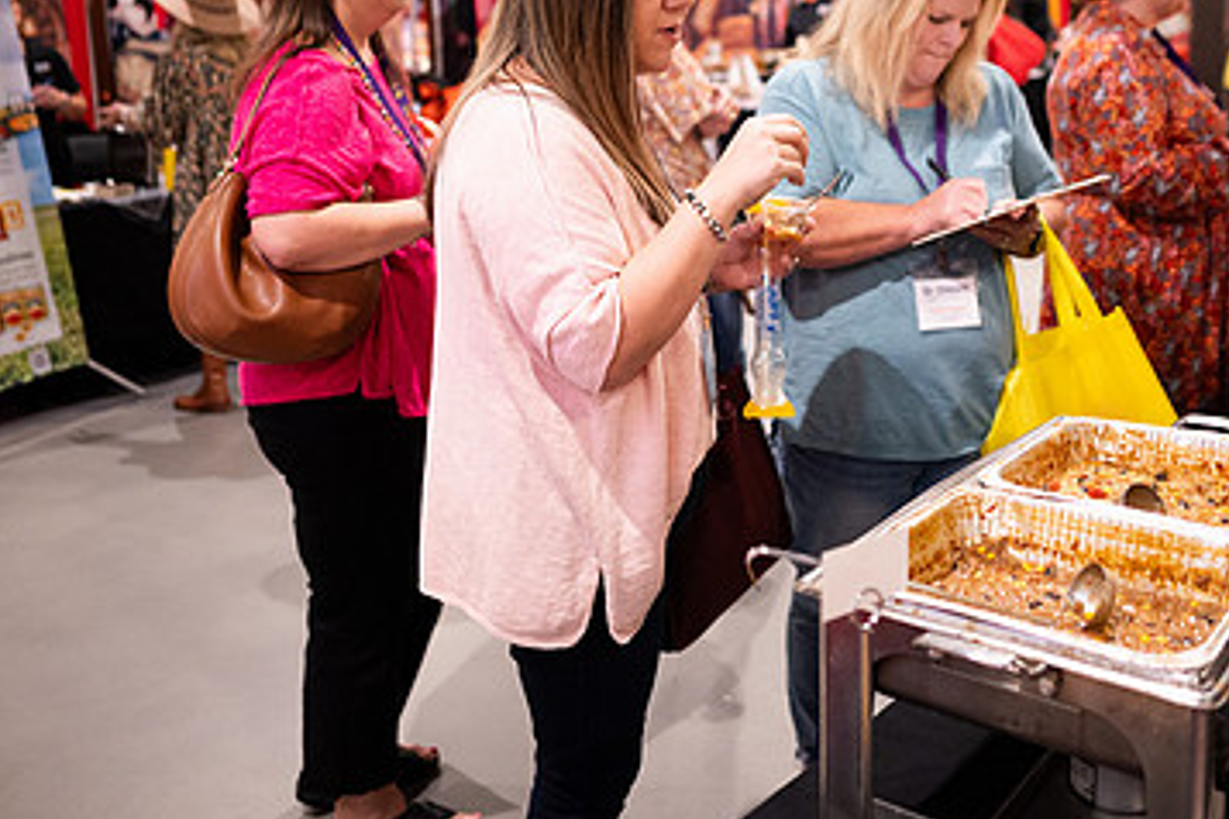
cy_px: 198
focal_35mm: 39
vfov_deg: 33.5
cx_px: 775
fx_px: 1331
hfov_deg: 49.0
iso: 1250
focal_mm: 24
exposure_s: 1/200
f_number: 1.8
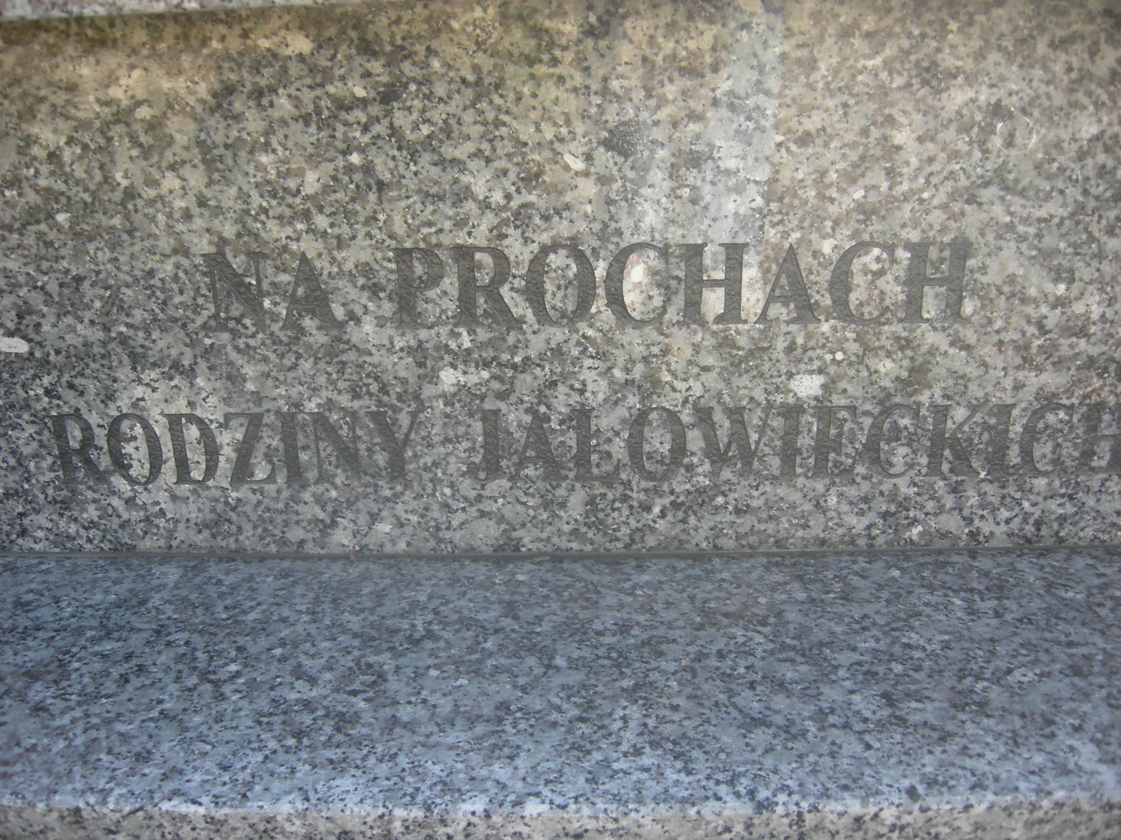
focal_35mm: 36
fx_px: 1166
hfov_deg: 51.4
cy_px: 420
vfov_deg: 39.7
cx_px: 560
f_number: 5.4
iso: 64
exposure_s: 1/170
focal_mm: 7.5
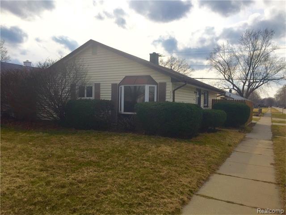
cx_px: 143
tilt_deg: -0.1
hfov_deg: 61.7
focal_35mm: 29
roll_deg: -2.2
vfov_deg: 48.2
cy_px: 108
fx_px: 240
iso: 32
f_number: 2.2
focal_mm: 4.15
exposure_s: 1/3300
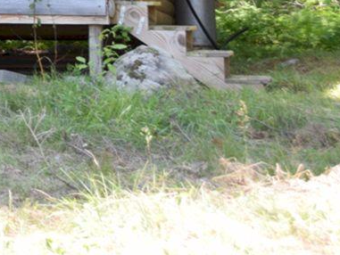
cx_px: -257
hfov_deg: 9.5
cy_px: -183
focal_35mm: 199
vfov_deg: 7.3
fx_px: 1954
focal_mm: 35
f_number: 7.1
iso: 400
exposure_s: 1/200
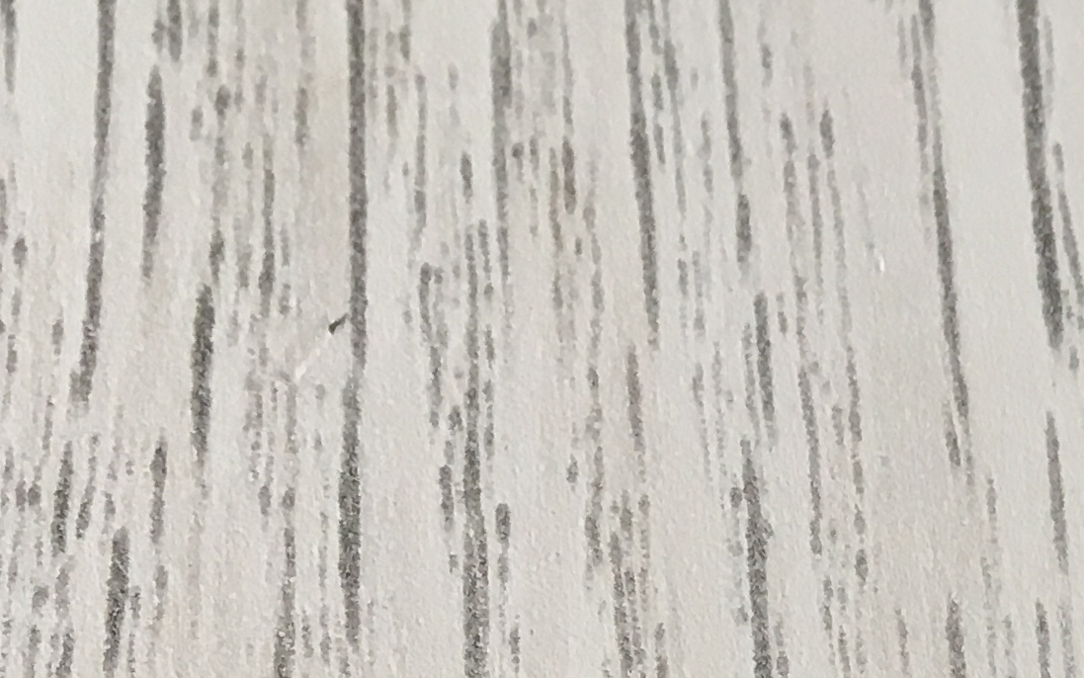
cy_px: 1007
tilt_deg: -63.8
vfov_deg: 11.2
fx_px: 3339
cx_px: 1751
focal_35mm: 113
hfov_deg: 16.4
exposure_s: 1/33
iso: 32
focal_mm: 4.15
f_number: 2.2
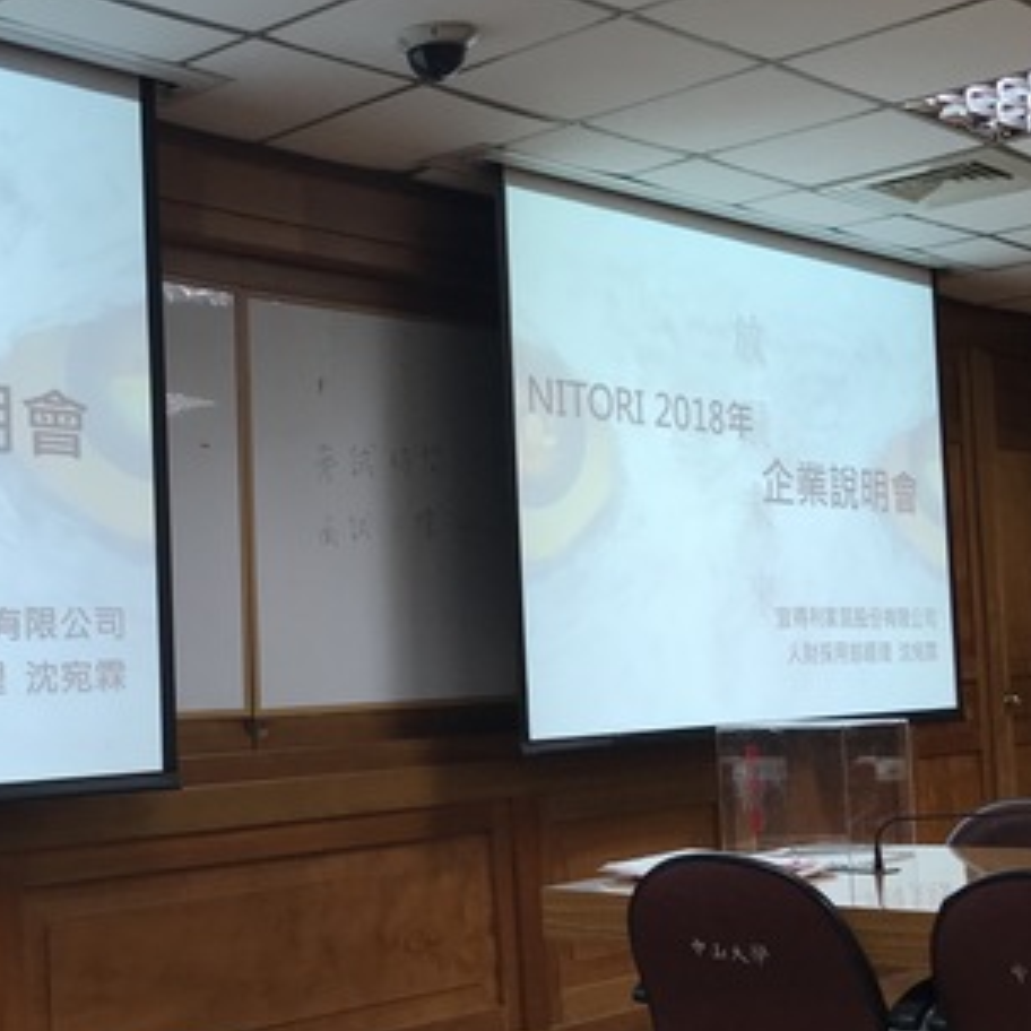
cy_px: 602
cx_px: 234
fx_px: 1921
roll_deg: +1.9
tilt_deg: +2.5
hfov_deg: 29.5
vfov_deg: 30.0
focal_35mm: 57
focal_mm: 3.99
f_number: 1.8
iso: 32
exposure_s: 1/59
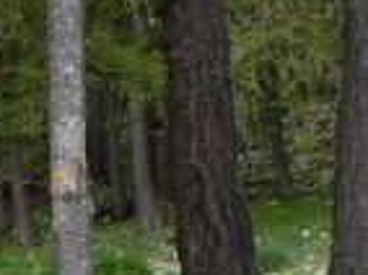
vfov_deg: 10.0
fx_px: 1496
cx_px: -516
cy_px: 485
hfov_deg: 11.5
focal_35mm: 141
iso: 80
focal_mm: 4.1
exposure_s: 1/160
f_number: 4
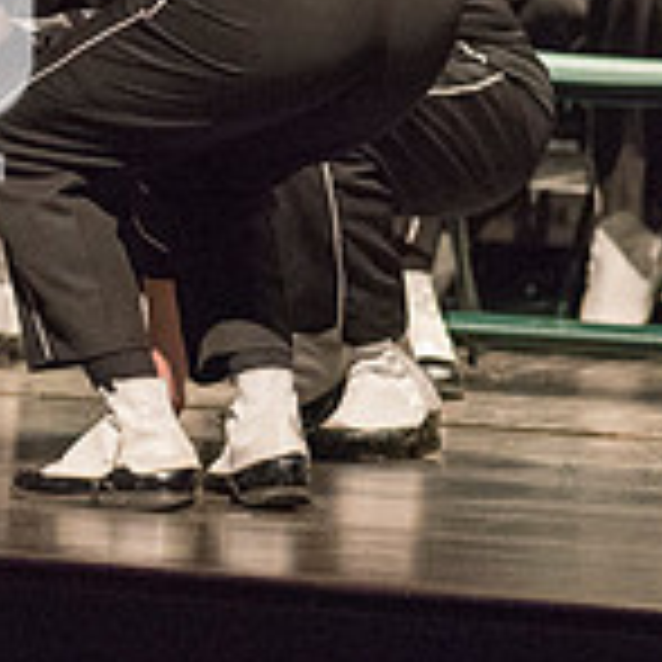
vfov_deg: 1.7
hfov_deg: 1.7
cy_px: 7
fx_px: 21745
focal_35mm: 1005
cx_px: -306
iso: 4000
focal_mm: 300
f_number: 2.8
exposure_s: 1/500
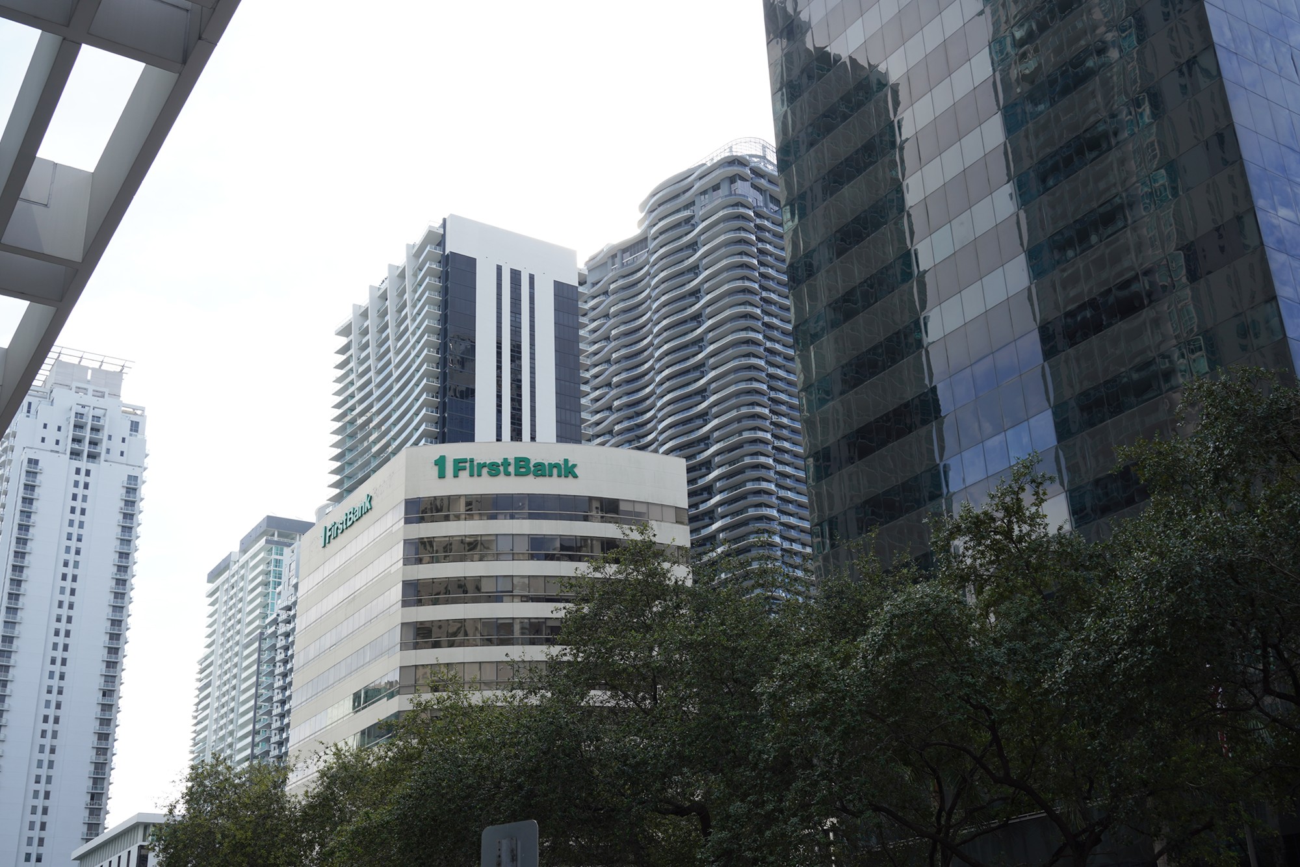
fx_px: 1408
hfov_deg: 49.5
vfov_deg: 34.2
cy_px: 434
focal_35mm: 39
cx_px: 650
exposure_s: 1/100
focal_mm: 39
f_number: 10
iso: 100
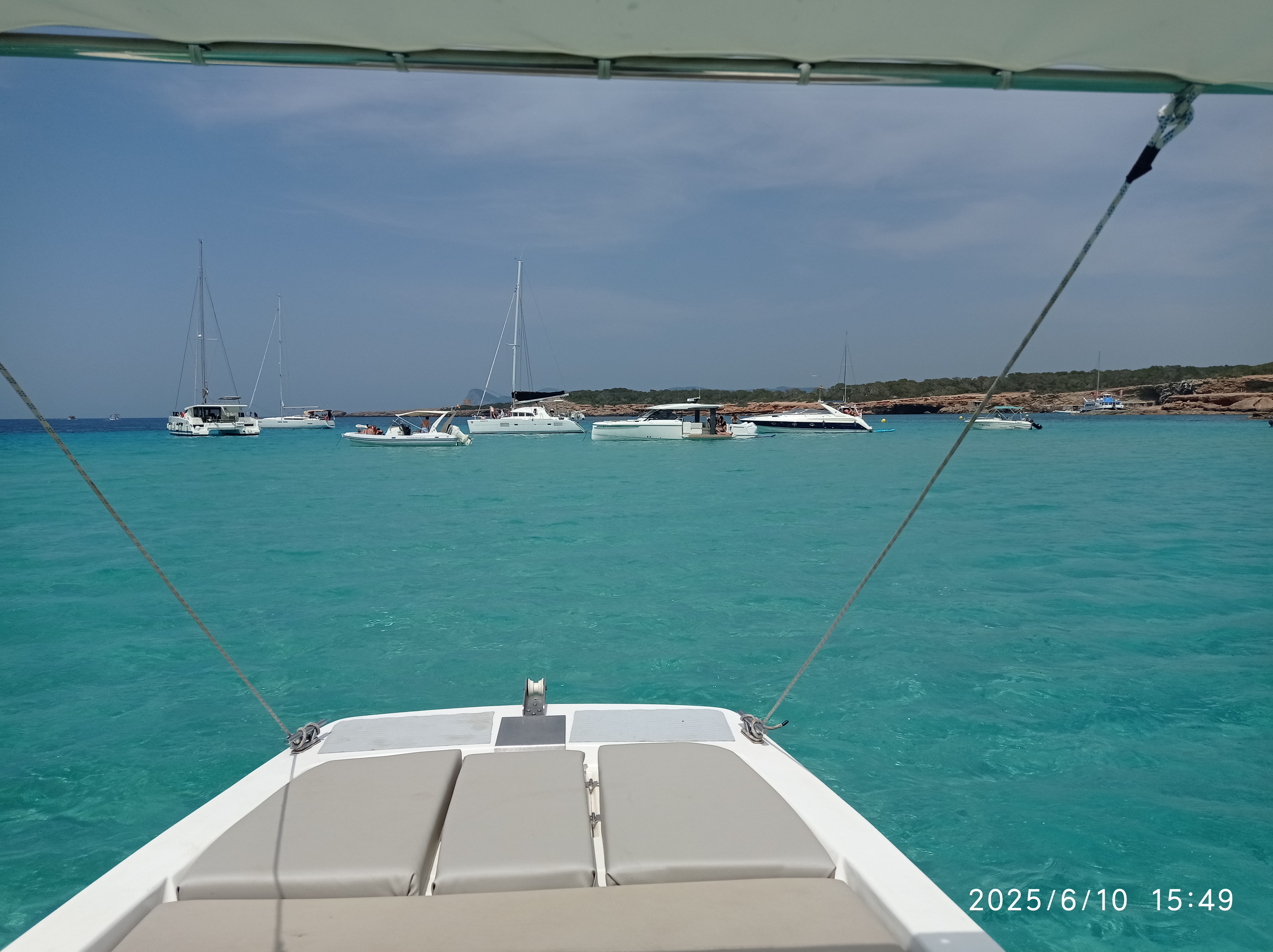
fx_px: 1029
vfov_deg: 49.7
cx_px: 636
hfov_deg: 63.5
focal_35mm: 28
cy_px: 476
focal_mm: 4.74
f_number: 1.79
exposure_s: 1/7576
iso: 103
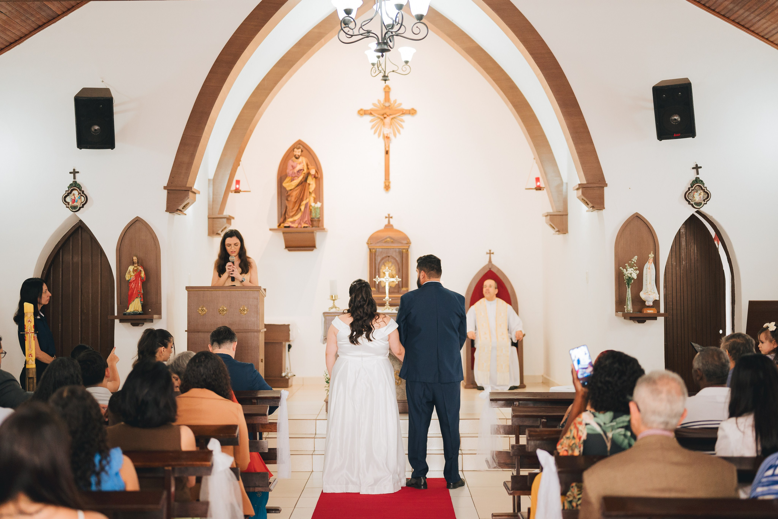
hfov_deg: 38.0
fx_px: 1130
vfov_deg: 25.9
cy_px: 260
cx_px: 389
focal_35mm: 52
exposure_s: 1/400
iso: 2000
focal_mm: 50
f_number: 1.8
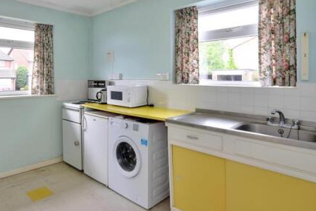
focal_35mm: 23
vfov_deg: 54.3
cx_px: 120
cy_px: 77
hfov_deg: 74.9
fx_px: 202
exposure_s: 1/25
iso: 400
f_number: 11
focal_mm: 10
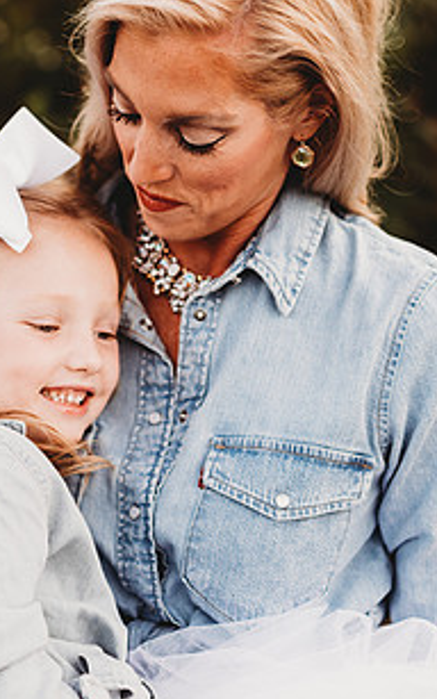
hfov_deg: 10.3
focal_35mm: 127
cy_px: 273
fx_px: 2419
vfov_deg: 16.4
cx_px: 112
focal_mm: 85
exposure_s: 1/200
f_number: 2.2
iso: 125
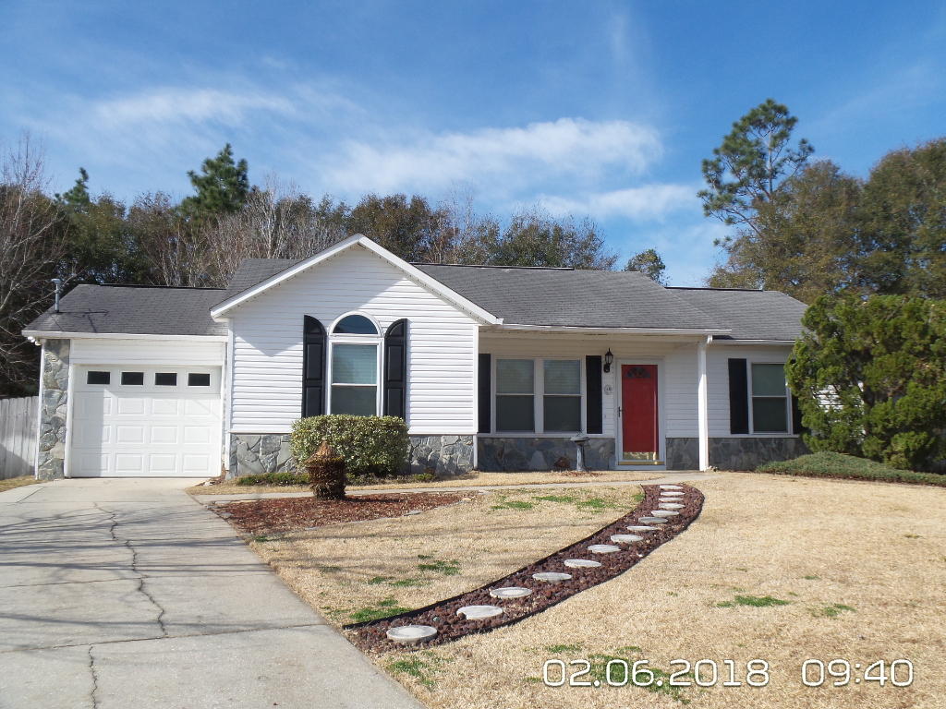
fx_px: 929
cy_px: 354
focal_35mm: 34
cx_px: 473
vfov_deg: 41.8
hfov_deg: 54.0
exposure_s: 1/1250
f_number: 3.8
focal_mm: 6.2
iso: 100
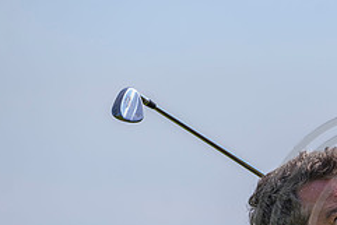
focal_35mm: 963
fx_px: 9020
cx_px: 396
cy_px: 248
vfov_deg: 1.4
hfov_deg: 2.1
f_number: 4.5
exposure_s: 1/2500
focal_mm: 400
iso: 500
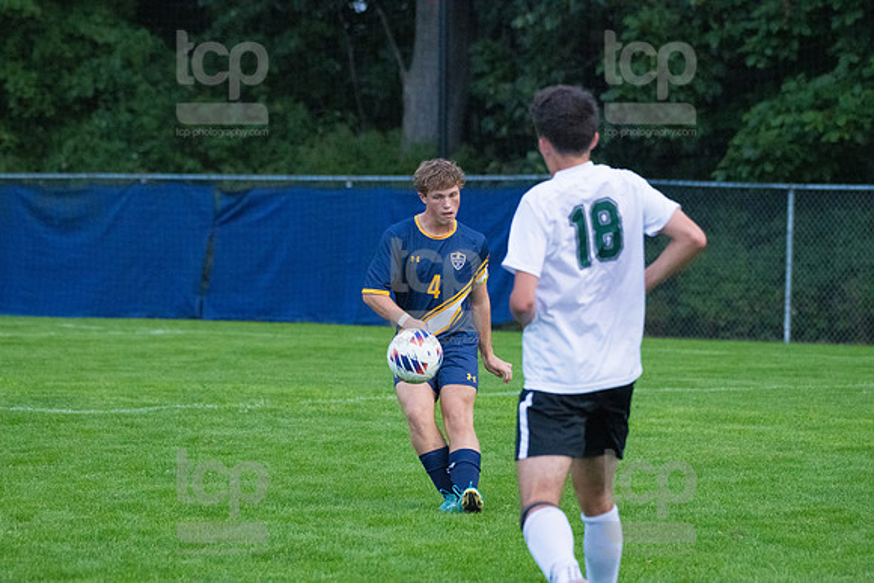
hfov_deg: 10.3
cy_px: 292
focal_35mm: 200
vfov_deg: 6.9
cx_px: 437
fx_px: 4856
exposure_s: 1/2000
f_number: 5.6
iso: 6400
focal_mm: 200
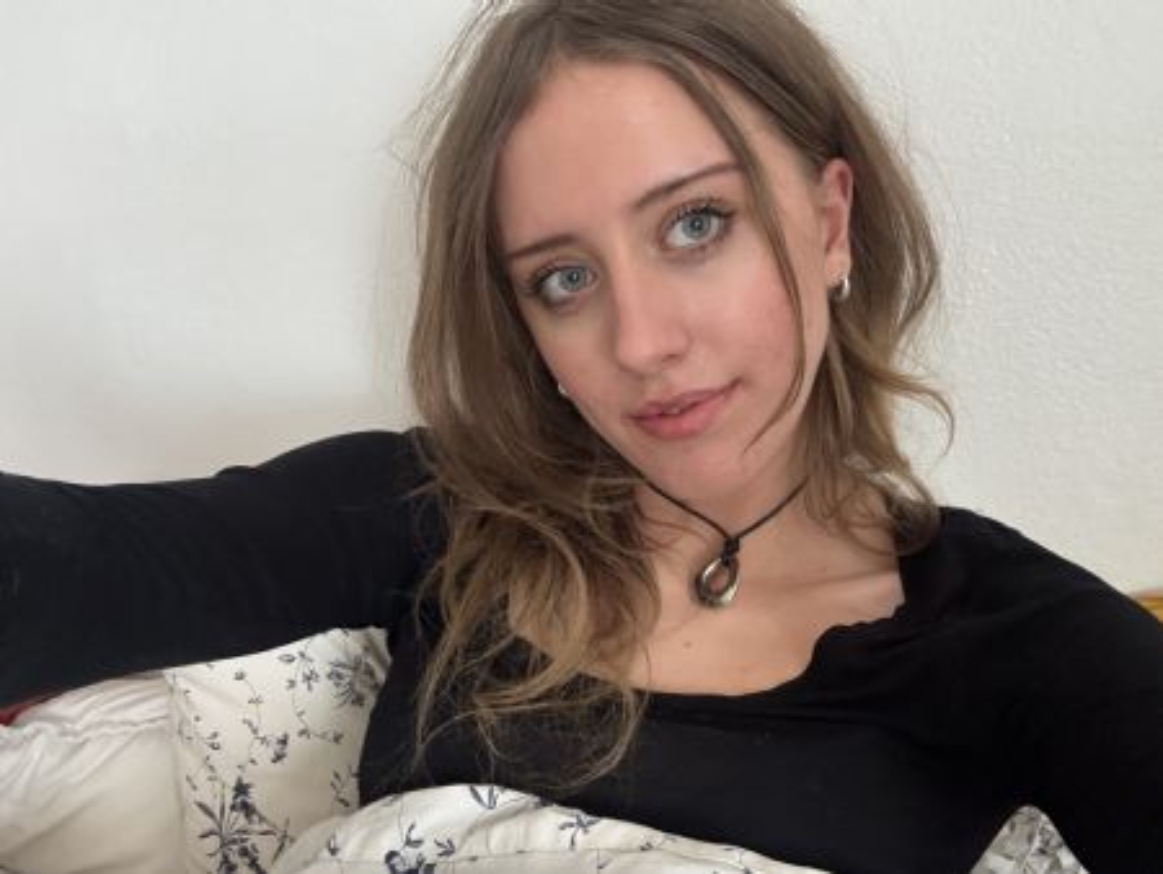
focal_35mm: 30
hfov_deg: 59.9
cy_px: 437
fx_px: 1008
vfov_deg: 46.8
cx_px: 582
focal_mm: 2.69
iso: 400
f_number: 1.9
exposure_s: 1/38
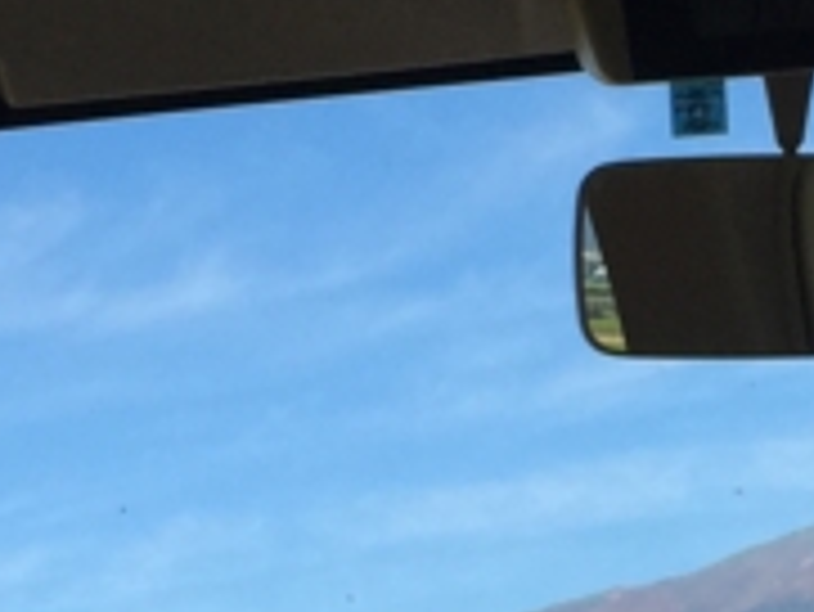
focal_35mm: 164
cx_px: 783
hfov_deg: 11.9
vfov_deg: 9.1
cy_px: 328
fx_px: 3859
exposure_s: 1/1236
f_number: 2.2
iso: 32
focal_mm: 4.15
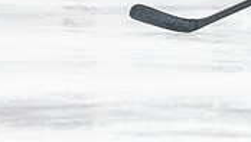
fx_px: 6165
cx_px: 310
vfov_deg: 1.3
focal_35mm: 926
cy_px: -143
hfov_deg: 2.3
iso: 3200
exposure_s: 1/800
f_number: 2.8
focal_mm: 140
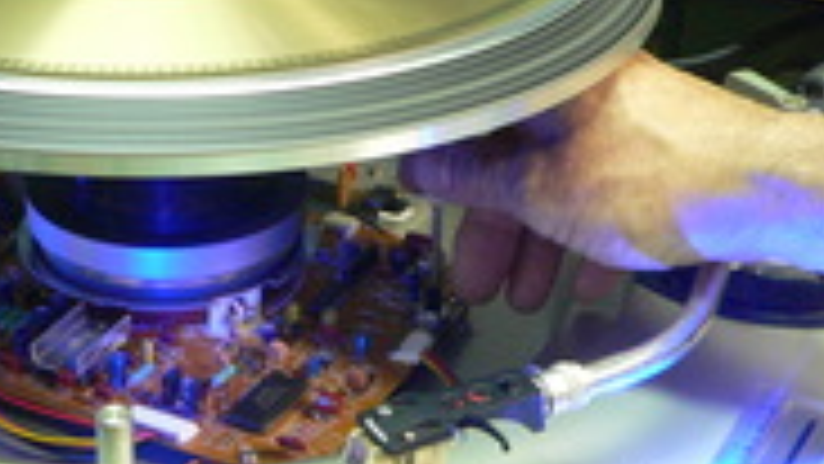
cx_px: 176
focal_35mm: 88
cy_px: 336
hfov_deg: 23.9
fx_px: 1923
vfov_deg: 13.7
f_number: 2.8
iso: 200
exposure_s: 1/8
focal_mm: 6.5
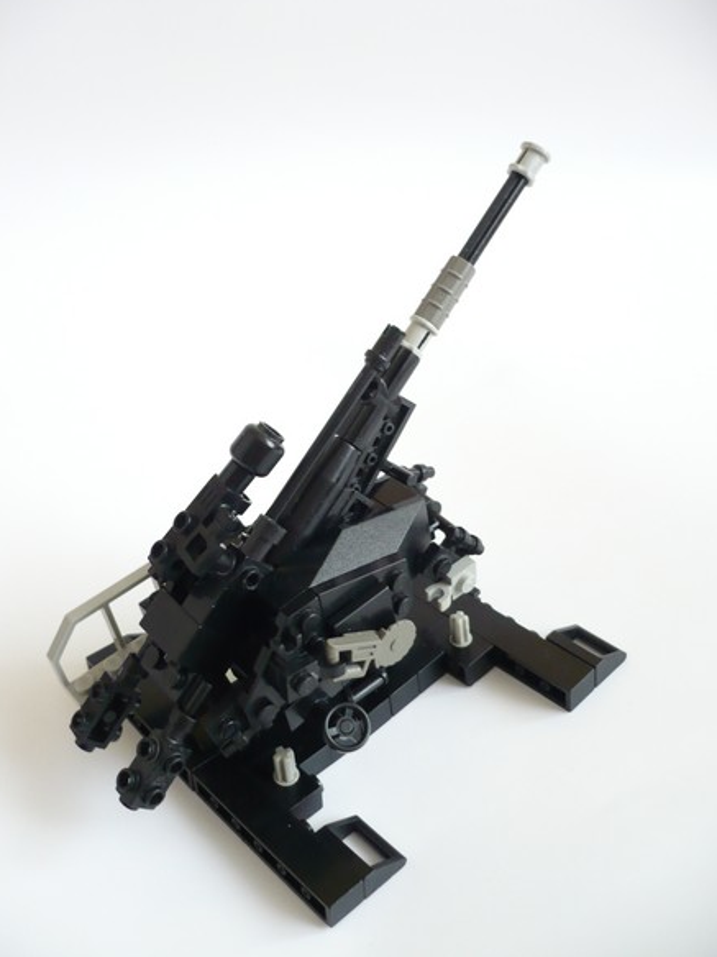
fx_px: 995
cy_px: 469
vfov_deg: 51.4
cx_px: 353
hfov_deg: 39.6
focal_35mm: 36
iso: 200
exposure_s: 1/13
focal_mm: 5.8
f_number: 2.8
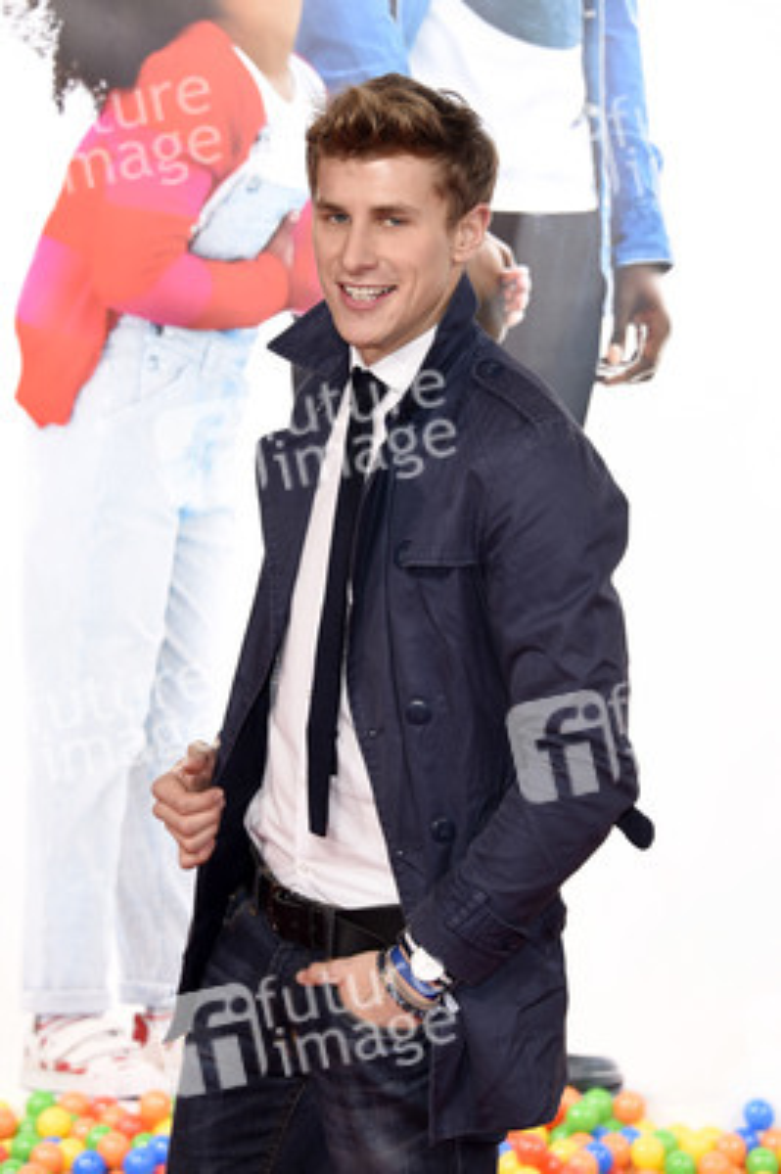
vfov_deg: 24.8
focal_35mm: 82
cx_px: 390
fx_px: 2673
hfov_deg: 16.6
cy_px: 587
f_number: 5.6
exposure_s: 1/200
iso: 500
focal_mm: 82
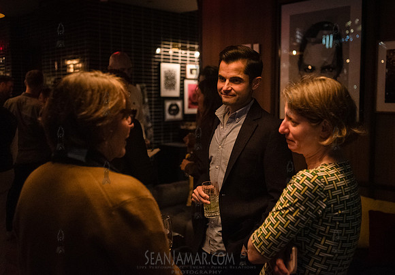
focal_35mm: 39
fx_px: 432
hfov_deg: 49.0
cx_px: 219
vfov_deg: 35.3
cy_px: 129
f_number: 2.5
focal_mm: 35
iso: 10000
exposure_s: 1/125
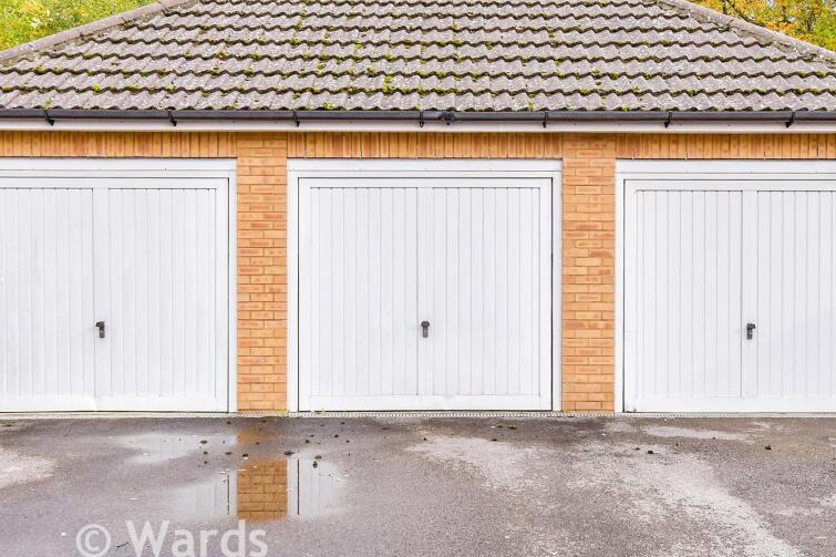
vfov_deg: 35.0
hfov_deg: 50.7
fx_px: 882
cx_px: 444
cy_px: 281
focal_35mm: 38
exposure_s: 1/200
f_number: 8
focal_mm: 19
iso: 320
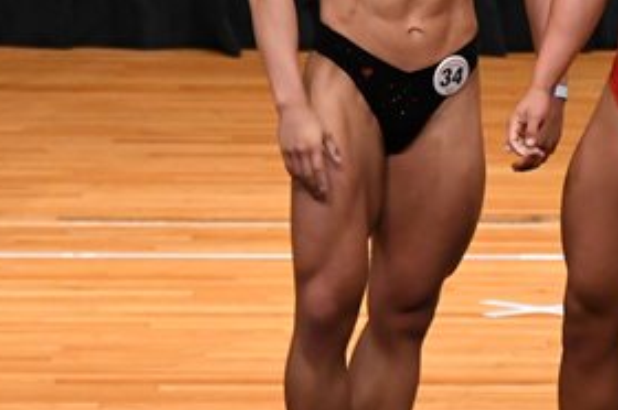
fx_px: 10682
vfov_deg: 2.2
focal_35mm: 623
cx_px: 540
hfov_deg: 3.3
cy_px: 141
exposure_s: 1/400
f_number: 5.6
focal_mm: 150
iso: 4000
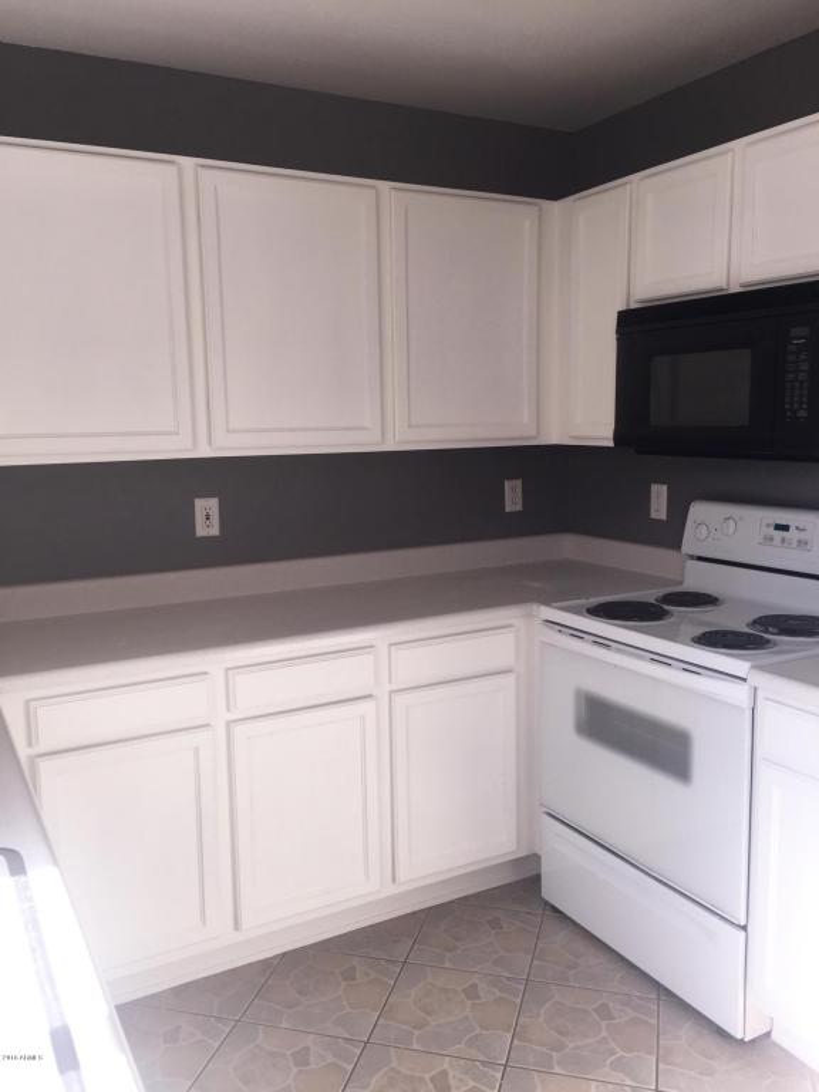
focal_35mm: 29
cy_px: 546
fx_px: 915
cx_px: 410
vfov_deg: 61.7
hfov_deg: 48.2
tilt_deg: -7.9
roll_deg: +1.5
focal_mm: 4.15
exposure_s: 1/63
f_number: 2.2
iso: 32
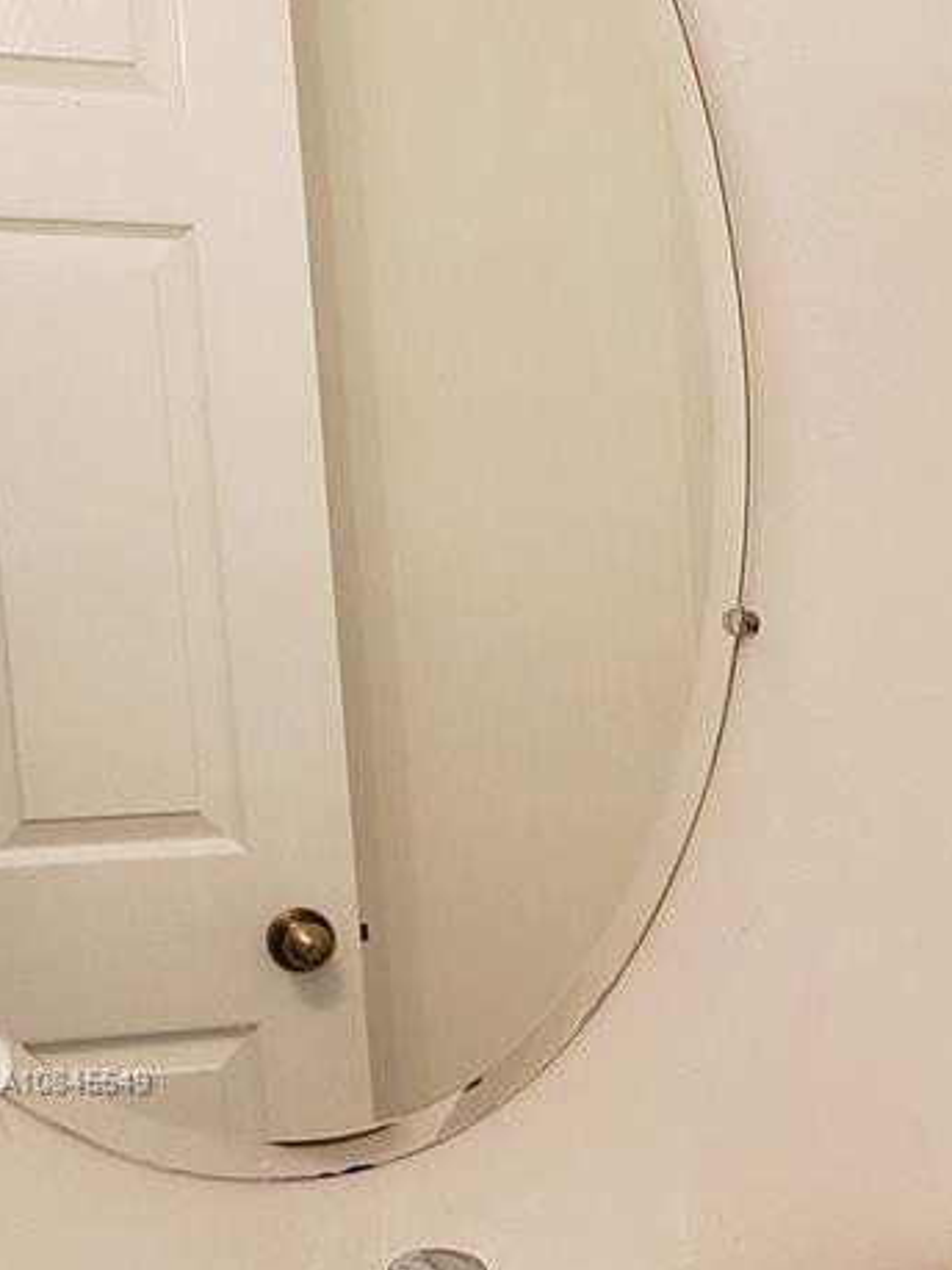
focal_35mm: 68
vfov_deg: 27.8
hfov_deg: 20.2
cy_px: 1082
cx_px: 1148
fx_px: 2495
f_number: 2.4
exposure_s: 1/60
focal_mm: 4.3
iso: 160
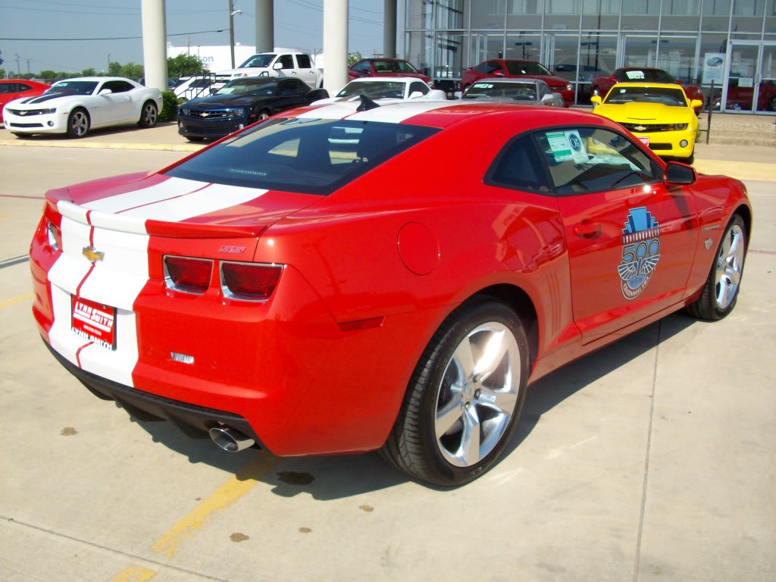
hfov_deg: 54.0
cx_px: 388
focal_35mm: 34
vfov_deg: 41.8
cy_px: 291
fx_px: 762
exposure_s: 1/433
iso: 80
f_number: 5.5
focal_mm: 5.7
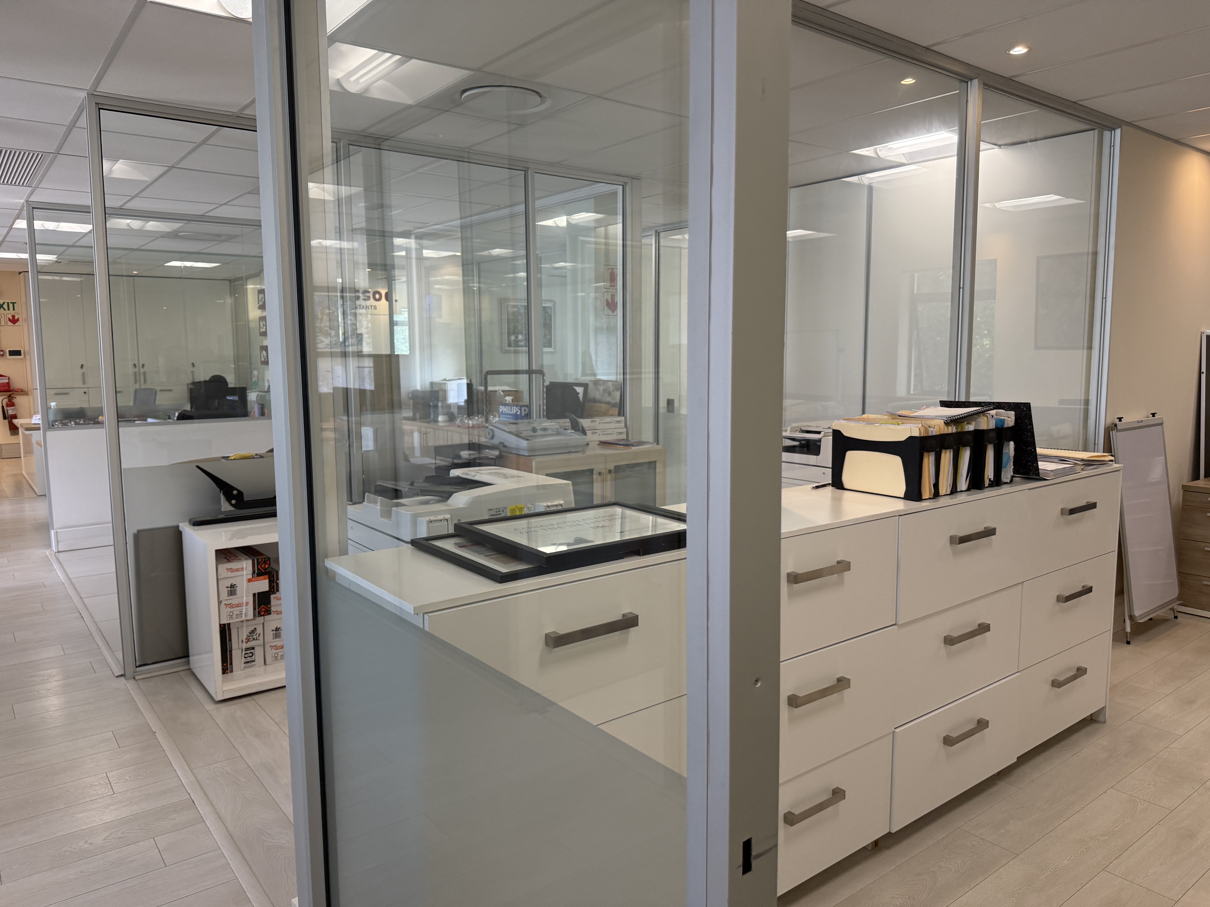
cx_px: 605
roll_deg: -0.3
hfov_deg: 71.6
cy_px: 454
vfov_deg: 56.8
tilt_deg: -3.6
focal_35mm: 24
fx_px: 839
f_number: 1.78
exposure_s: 1/100
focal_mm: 6.76
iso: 160
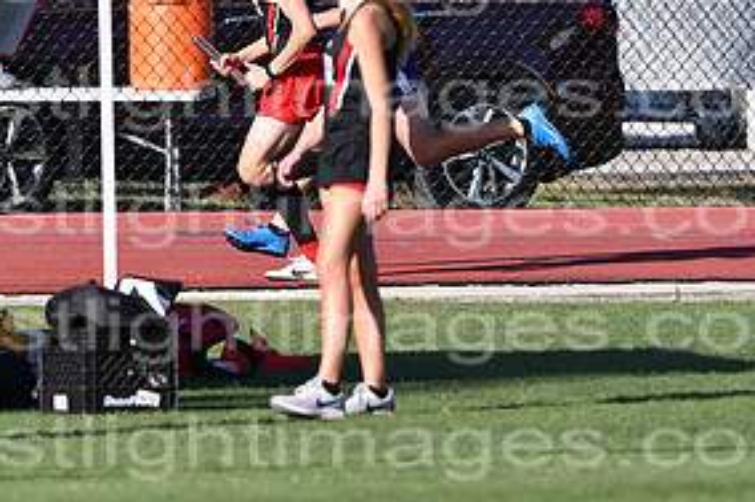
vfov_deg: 1.5
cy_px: 41
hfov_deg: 2.2
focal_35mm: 919
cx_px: 231
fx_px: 19262
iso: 320
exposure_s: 1/2000
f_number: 5.6
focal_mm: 300
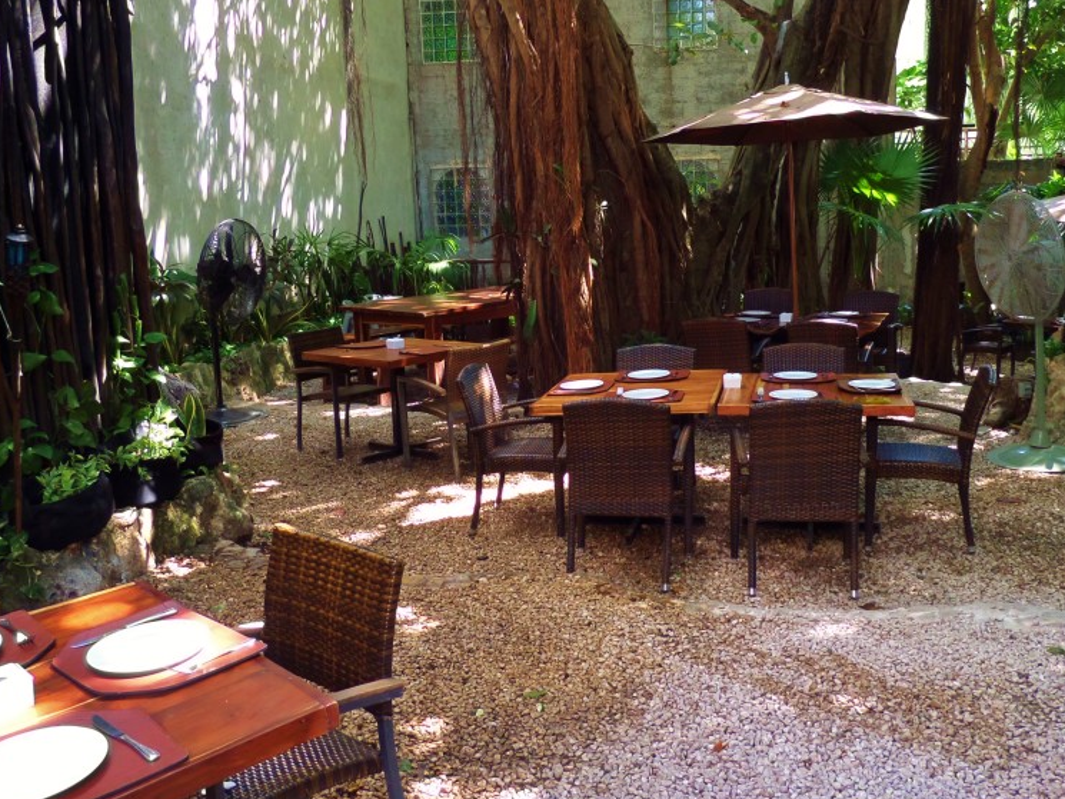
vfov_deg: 42.9
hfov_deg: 55.1
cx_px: 608
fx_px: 1015
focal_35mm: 33
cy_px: 354
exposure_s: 1/30
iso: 160
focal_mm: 4
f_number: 3.2
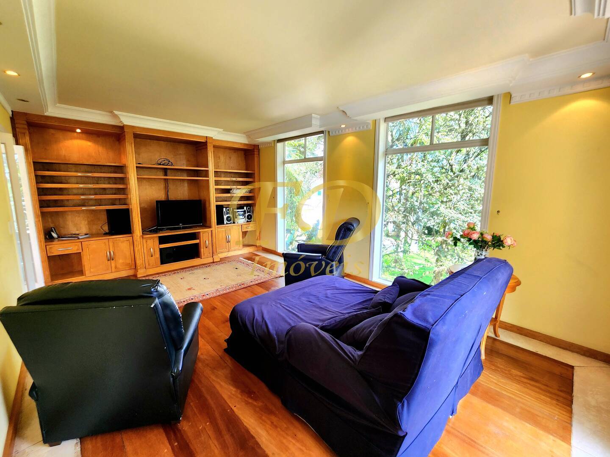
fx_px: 229
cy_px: 228
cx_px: 305
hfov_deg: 106.2
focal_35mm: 13
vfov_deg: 89.9
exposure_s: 1/60.2
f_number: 2.2
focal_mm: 2.2
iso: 64
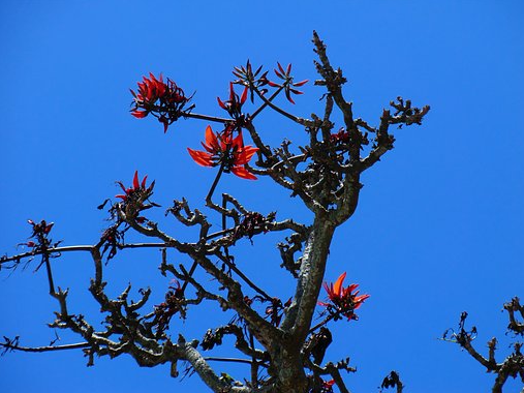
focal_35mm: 201
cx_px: 264
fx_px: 3042
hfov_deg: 9.8
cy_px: 195
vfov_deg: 7.4
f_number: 5.2
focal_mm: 35.7
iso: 64
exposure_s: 1/500
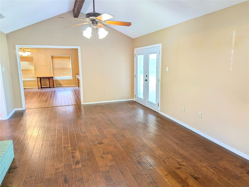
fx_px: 173
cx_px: 124
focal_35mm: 24
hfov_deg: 71.5
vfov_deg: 56.9
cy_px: 94
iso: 78
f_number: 1.85
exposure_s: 1/24
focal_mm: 6.81
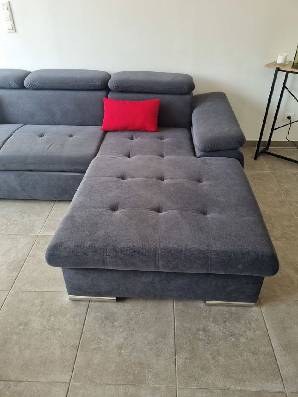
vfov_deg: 67.3
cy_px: 198
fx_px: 298
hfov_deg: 53.1
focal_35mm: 26
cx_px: 149
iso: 50
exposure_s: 1/162
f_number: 1.8
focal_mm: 5.4
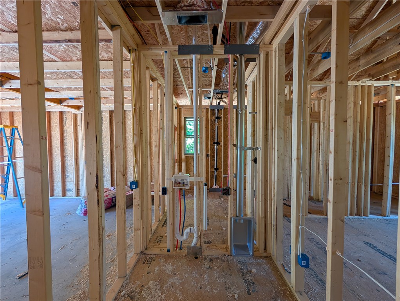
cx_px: 200
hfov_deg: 110.5
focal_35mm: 12
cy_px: 150
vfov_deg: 94.6
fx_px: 139
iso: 118
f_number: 1.7
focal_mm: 2.02
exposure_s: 1/132
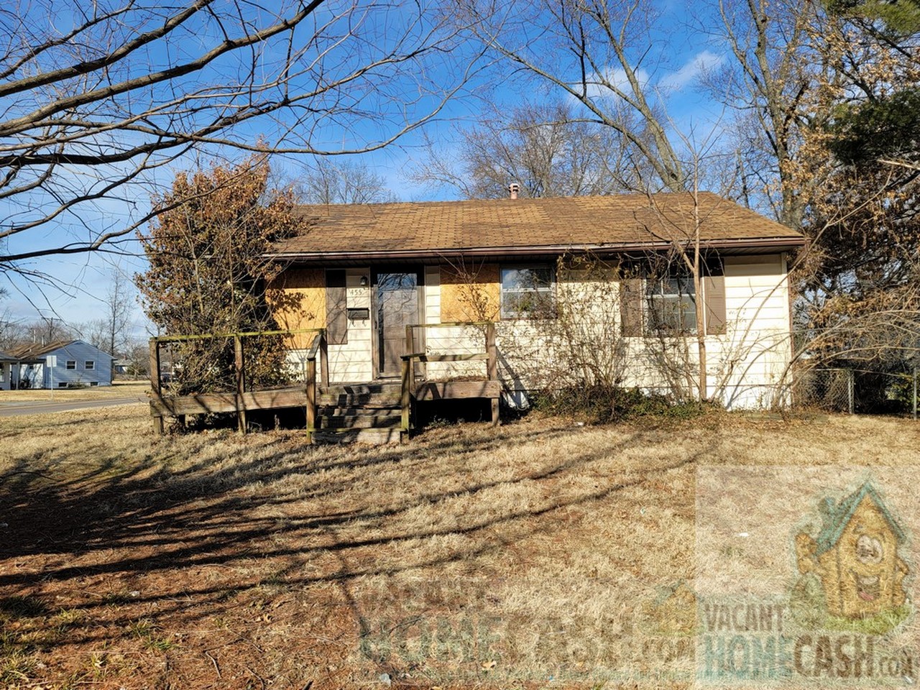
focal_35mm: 25
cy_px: 345
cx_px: 460
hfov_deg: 69.4
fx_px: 664
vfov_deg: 54.9
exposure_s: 1/885
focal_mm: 7
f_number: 1.8
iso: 20
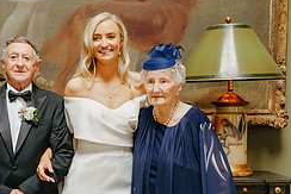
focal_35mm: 93
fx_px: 752
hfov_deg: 21.8
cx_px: 106
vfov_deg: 14.6
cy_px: 160
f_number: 1.8
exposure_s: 1/200
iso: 800
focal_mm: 35
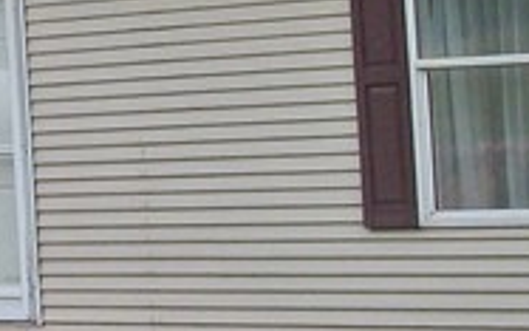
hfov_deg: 11.0
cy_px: 59
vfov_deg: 7.0
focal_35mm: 186
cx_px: -156
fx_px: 2682
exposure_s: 1/320
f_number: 2.9
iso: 80
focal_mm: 5.7
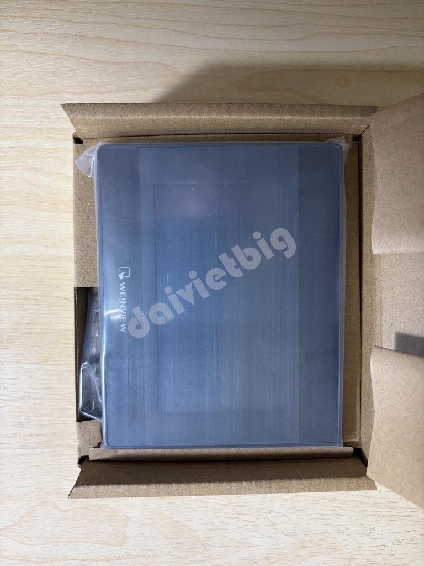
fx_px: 425
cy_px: 283
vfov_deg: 67.3
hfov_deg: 53.1
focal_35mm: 26
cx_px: 212
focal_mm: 5.96
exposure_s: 1/50
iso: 100
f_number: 1.6
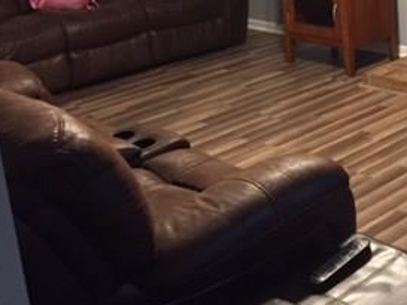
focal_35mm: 68
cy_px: 24
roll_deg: +1.9
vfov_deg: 21.1
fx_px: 800
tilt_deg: -14.8
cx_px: 468
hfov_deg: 26.0
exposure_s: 1/15
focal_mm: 4.15
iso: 250
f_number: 2.2
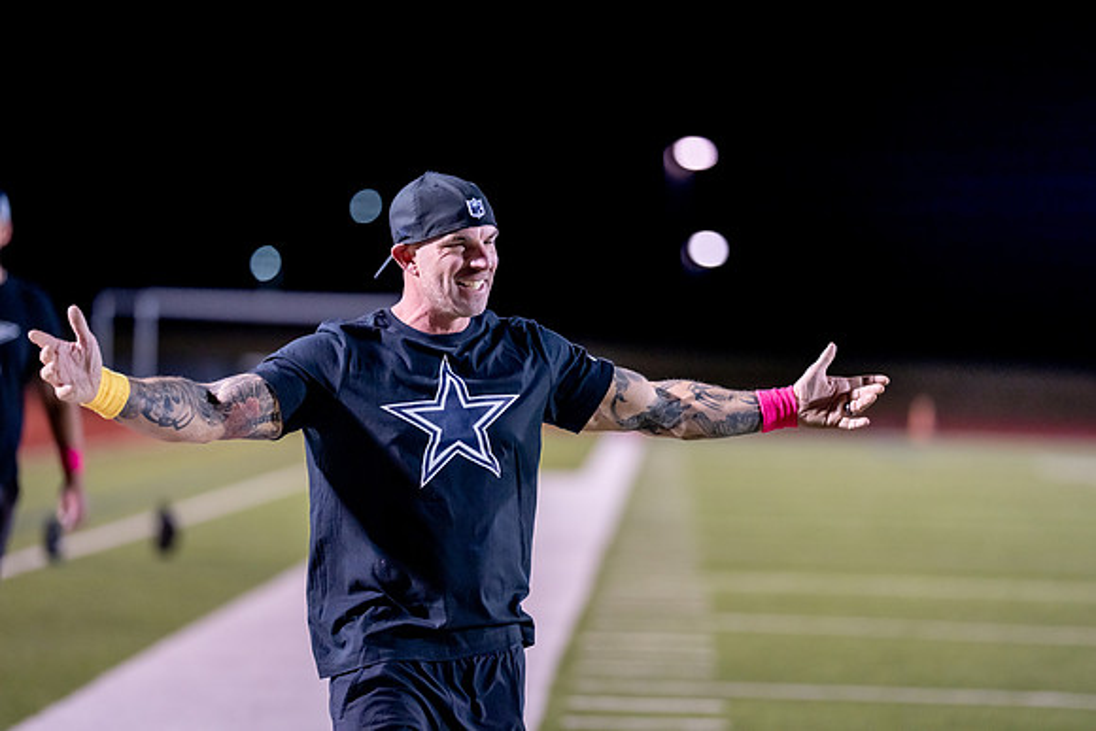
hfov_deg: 14.3
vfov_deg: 9.6
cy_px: 346
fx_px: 4367
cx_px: 580
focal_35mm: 143
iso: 1600
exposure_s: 1/1000
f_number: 1.8
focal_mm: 135
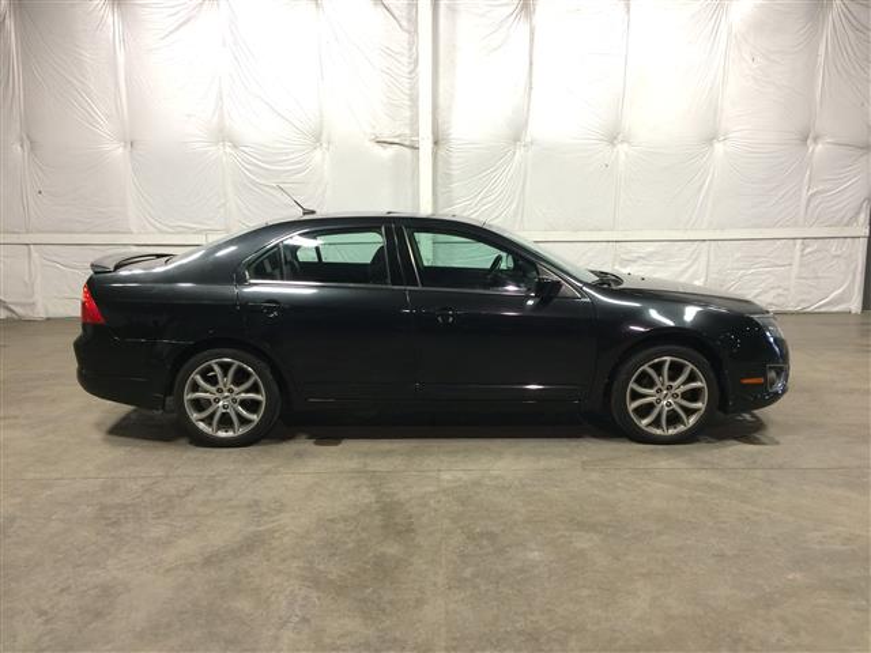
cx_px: 436
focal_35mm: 29
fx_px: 730
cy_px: 326
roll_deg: +1.1
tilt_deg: -11.1
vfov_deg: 48.2
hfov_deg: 61.7
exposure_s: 1/30
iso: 100
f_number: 2.2
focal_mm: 4.15
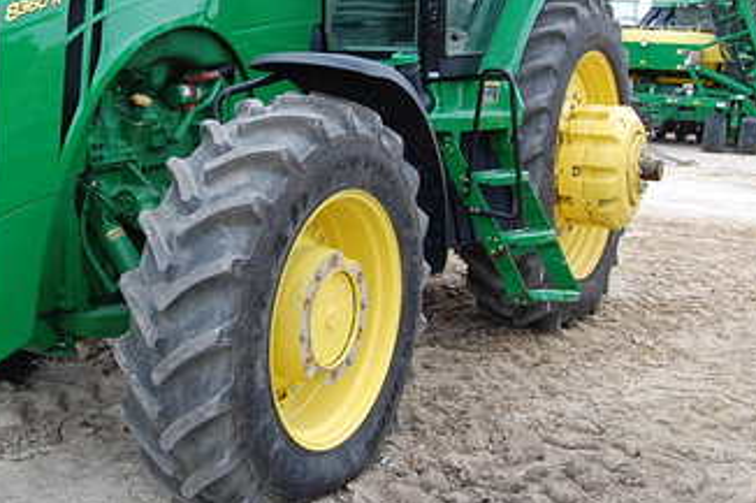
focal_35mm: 50
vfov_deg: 26.7
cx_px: 158
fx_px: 1049
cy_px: 137
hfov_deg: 38.2
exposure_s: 1/125
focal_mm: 20
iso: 250
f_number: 5.6
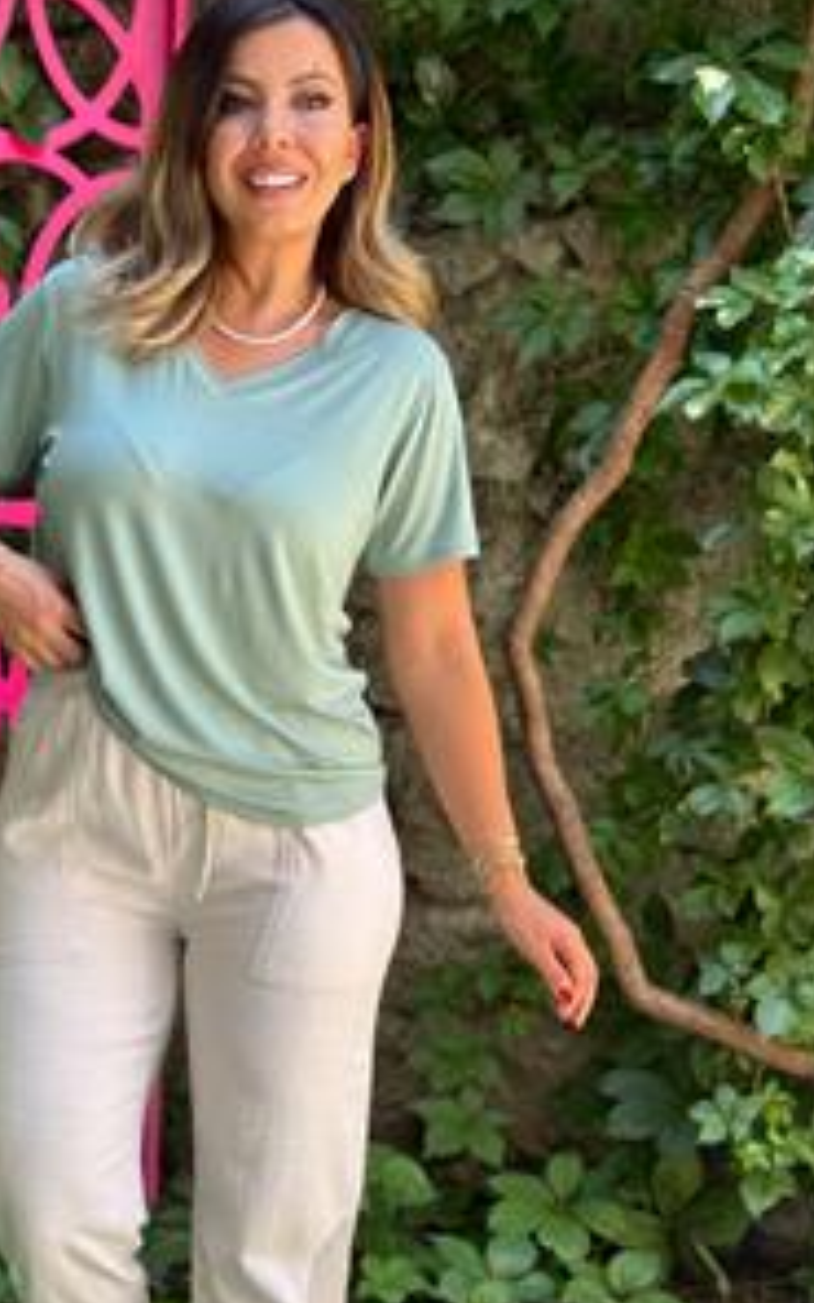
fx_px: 2520
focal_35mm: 71
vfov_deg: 28.8
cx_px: 321
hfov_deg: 18.3
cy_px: 887
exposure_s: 1/170
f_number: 1.78
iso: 64
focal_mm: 6.76
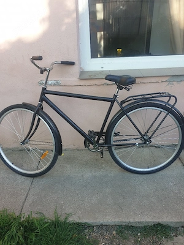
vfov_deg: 67.3
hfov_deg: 53.1
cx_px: 92
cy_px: 122
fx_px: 184
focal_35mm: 26
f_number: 2.4
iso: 50
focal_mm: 4.3
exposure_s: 1/145
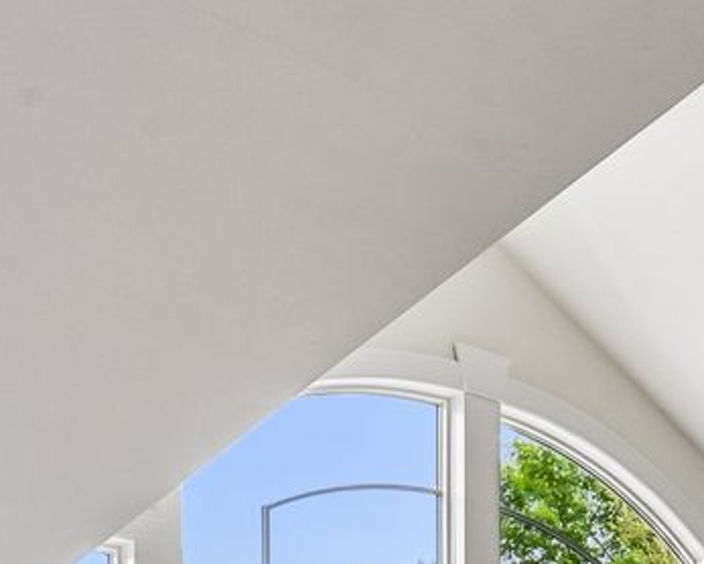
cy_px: 1016
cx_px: 619
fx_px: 1730
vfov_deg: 15.8
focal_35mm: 83
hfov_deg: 22.5
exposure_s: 1/80
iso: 1250
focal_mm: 16
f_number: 13
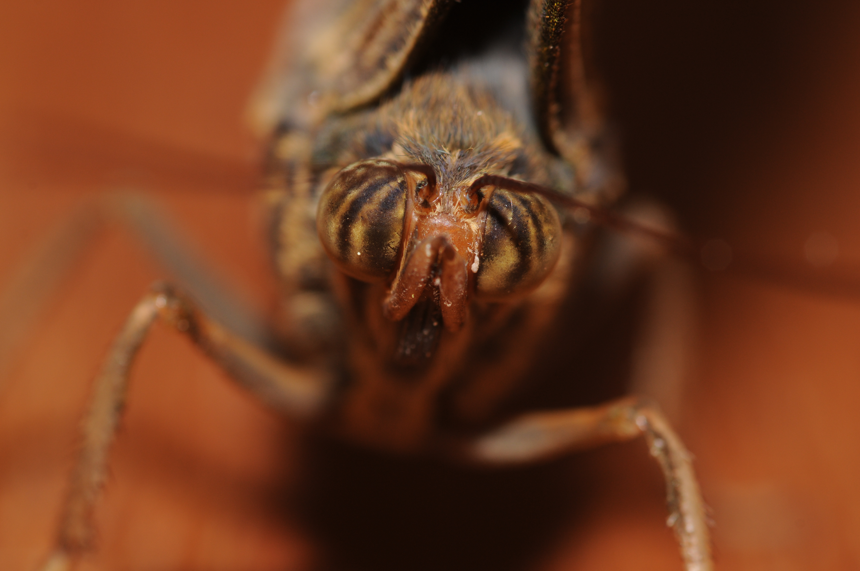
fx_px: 3758
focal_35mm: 158
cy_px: 286
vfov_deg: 8.7
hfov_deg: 13.1
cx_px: 430
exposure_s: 1/60
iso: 200
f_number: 10
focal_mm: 105
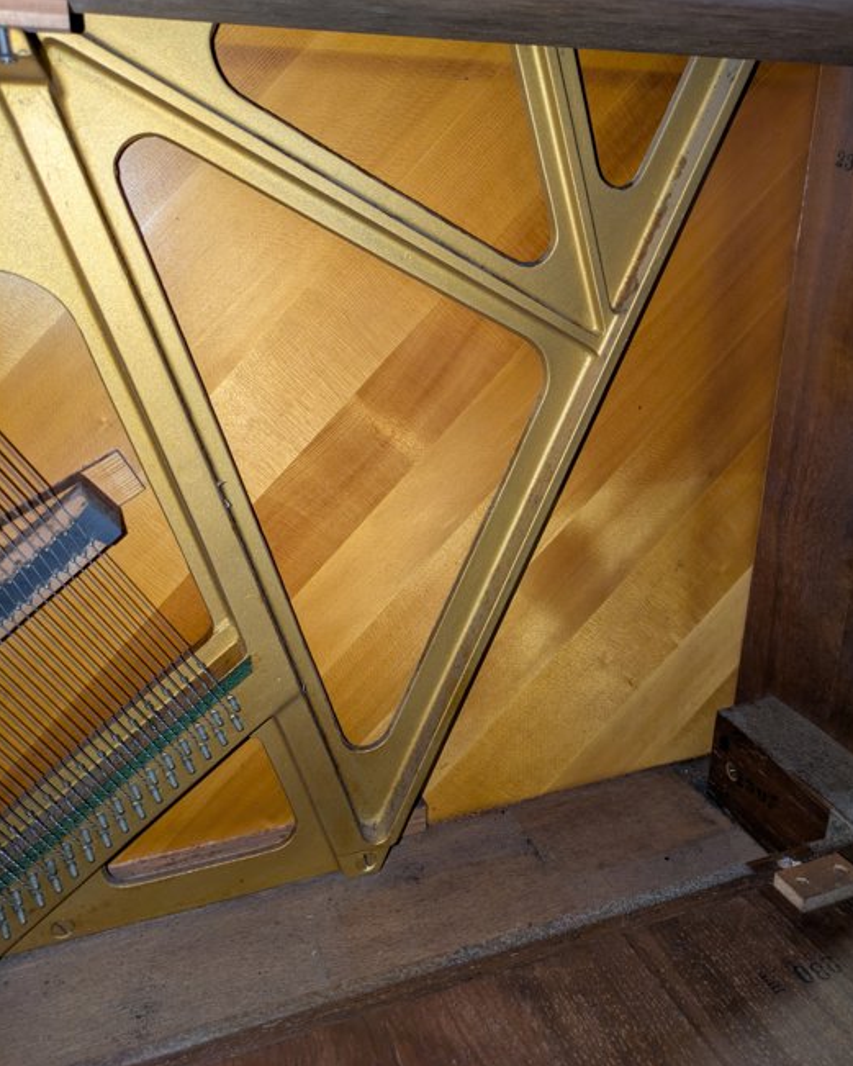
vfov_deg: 63.9
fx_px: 852
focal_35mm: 27
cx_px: 440
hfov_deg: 53.2
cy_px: 481
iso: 273
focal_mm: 5.43
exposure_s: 1/33.3
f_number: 1.89
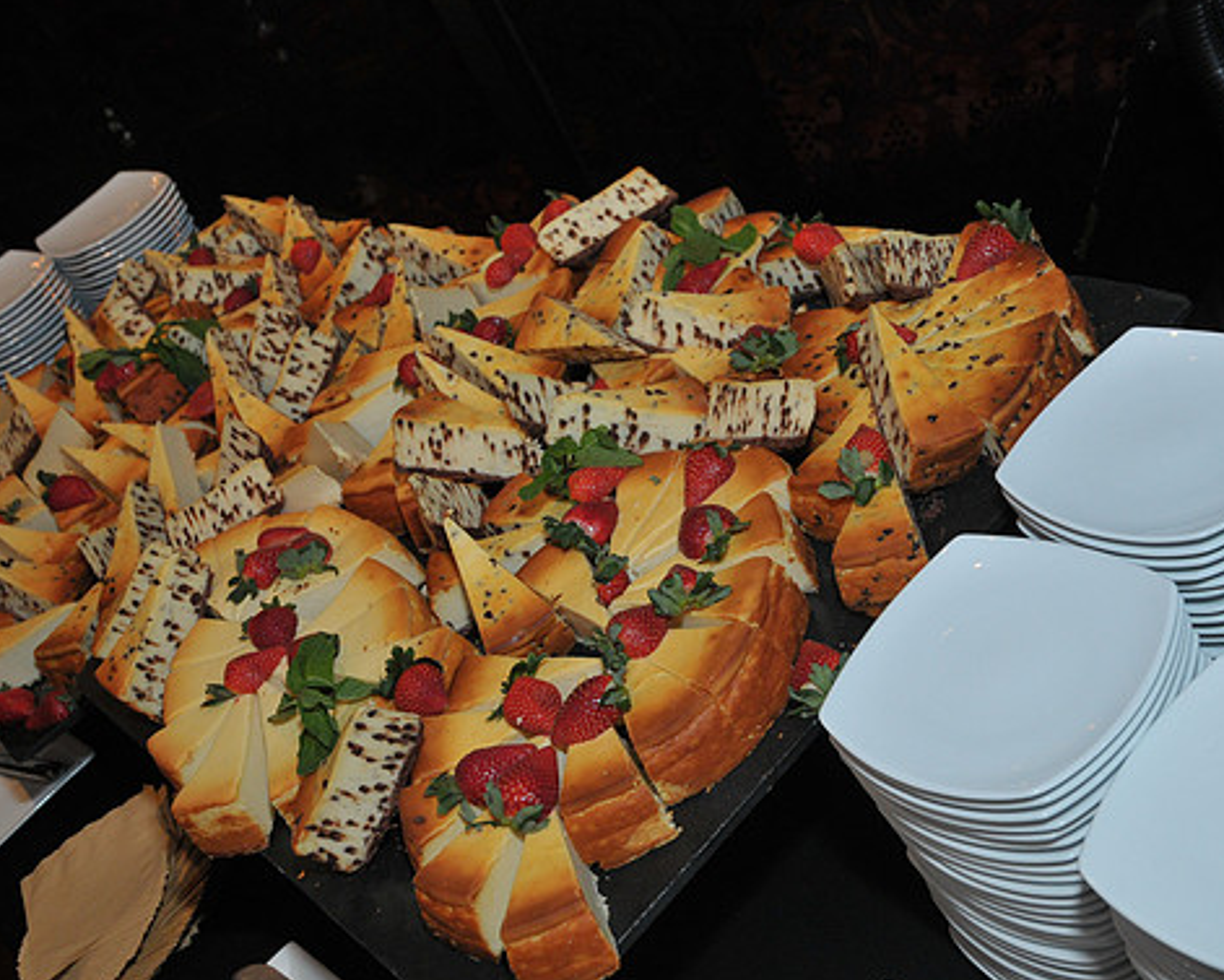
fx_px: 1630
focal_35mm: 45
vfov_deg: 33.4
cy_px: 487
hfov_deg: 41.1
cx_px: 663
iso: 640
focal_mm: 26
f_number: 5.6
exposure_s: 1/40
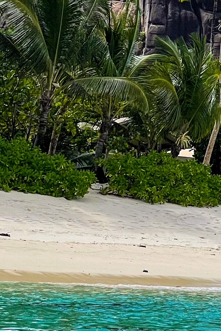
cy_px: -19
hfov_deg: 8.9
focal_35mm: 150
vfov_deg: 13.4
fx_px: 1380
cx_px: 334
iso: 25
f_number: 2
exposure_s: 1/2300
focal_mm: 6
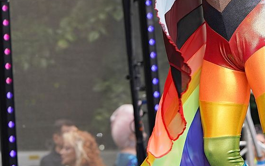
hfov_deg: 9.9
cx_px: 274
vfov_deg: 6.2
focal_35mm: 211
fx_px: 1524
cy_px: -25
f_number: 4
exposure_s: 1/400
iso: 250
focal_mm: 90
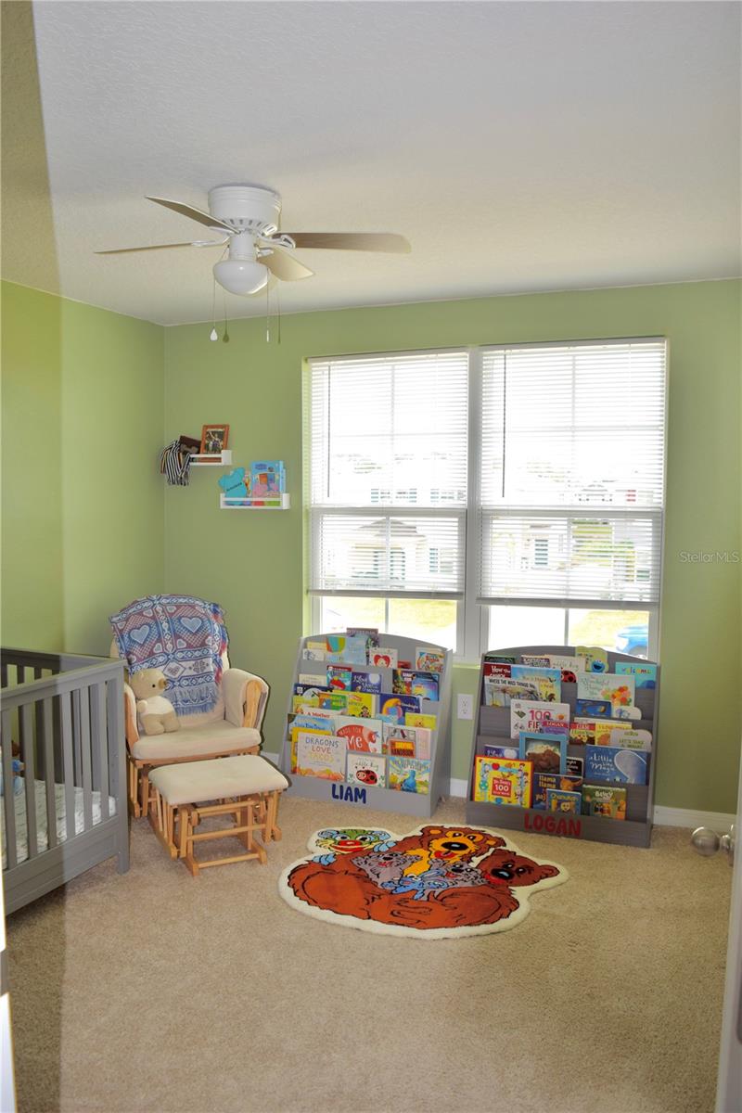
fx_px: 835
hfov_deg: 47.9
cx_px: 371
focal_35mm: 27
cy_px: 556
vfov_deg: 67.4
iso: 360
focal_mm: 18
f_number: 5.6
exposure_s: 1/125
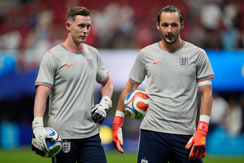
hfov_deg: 5.2
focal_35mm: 400
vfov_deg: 3.4
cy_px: 82
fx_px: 2710
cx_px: 122
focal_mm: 400
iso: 1250
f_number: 2.8
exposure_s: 1/2000
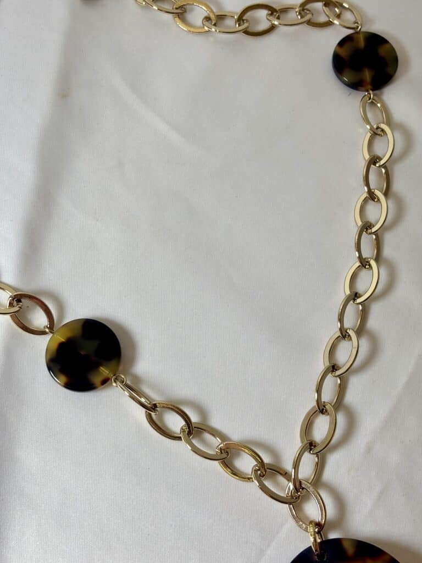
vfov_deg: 36.8
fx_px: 845
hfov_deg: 28.0
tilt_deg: -73.3
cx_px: 211
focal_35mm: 52
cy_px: 282
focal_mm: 5.96
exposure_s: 1/217
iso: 32
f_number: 1.6
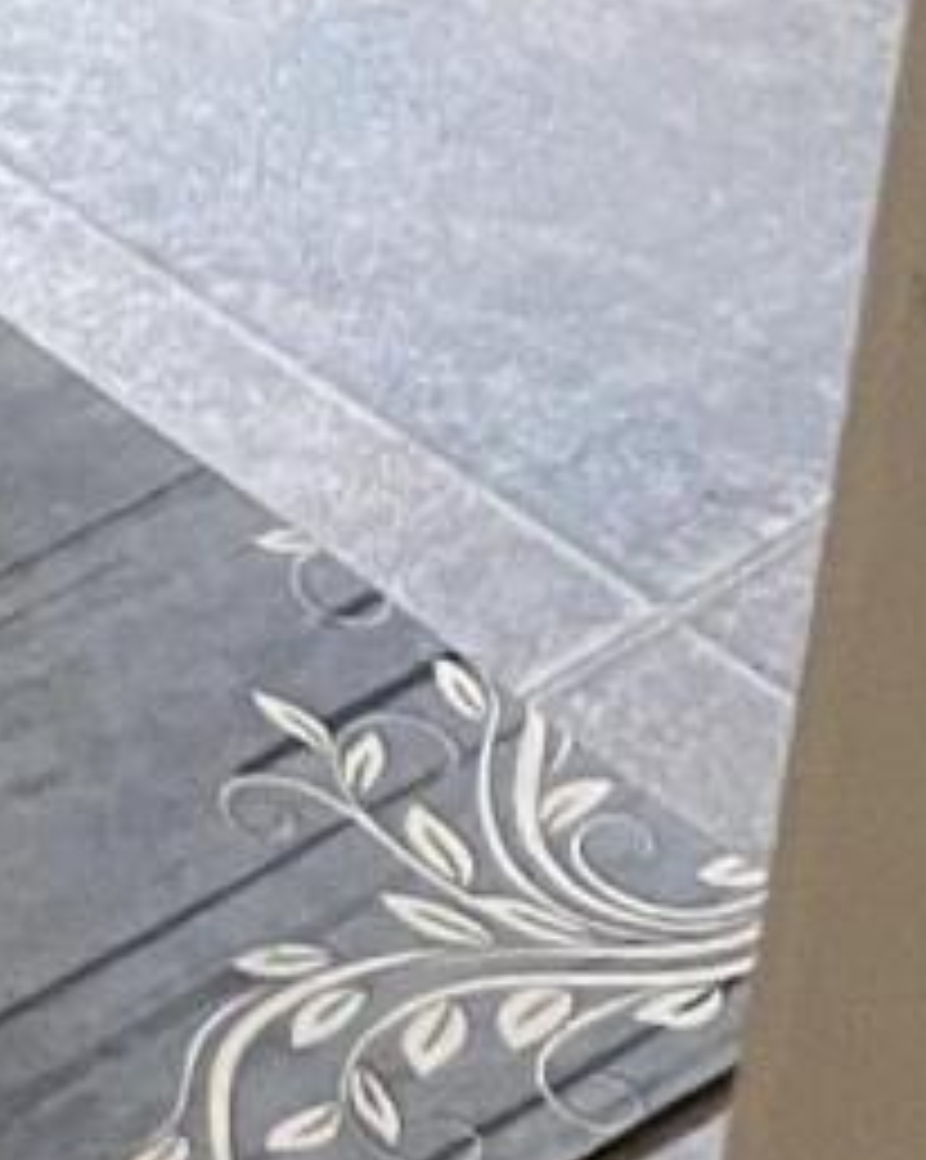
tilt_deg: -17.4
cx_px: -2261
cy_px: -2136
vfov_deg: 8.5
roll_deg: +0.2
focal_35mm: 197
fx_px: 6757
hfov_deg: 6.8
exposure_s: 1/60
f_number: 1.6
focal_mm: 4.2
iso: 250
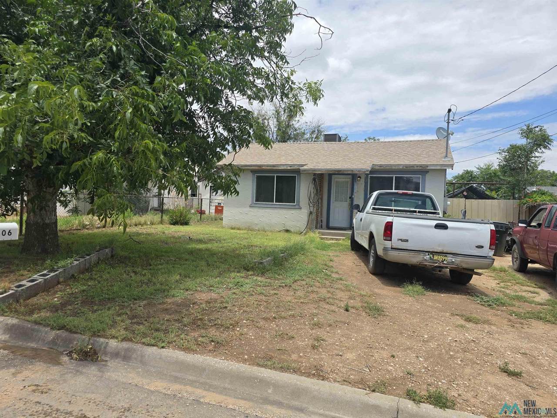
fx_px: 370
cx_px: 278
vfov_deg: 58.9
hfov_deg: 73.9
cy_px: 209
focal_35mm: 23
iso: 12
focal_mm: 6.3
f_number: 1.7
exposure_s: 1/775
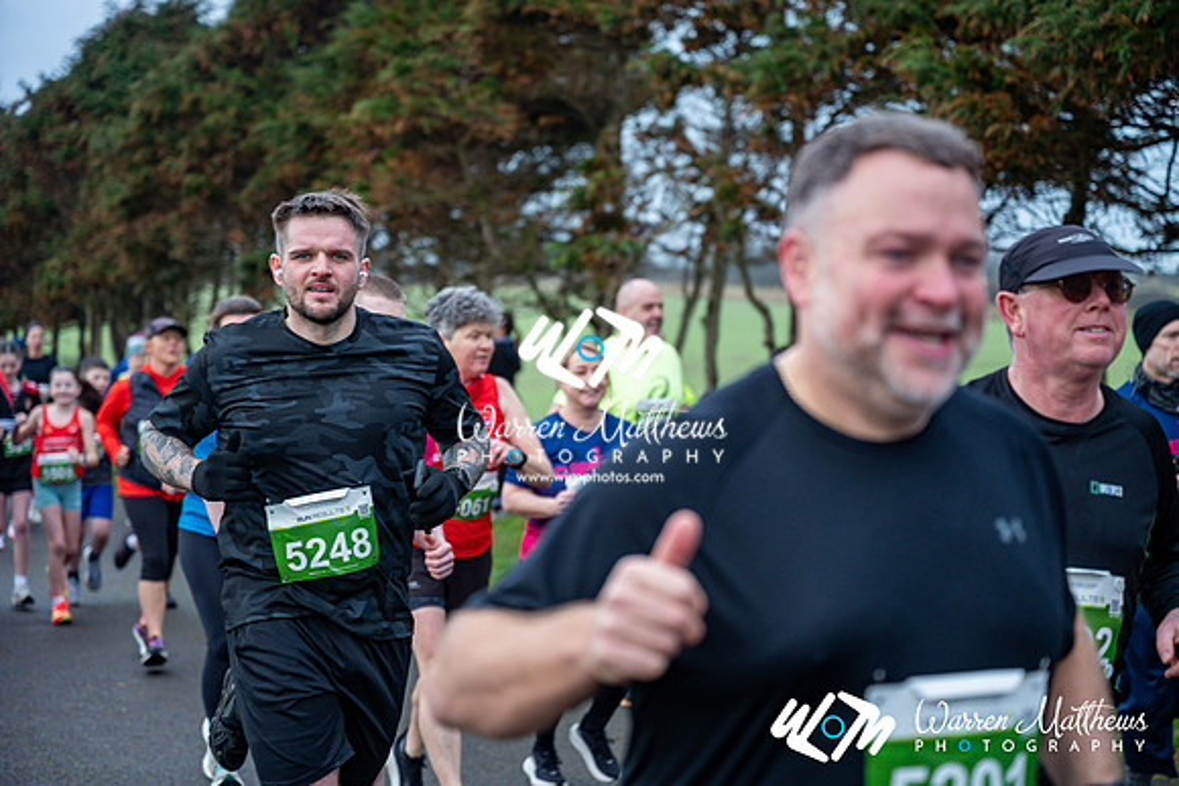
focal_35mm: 70
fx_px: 2293
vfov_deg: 19.5
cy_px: 393
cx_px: 590
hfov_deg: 28.8
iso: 640
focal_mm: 70
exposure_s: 1/1250
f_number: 2.8
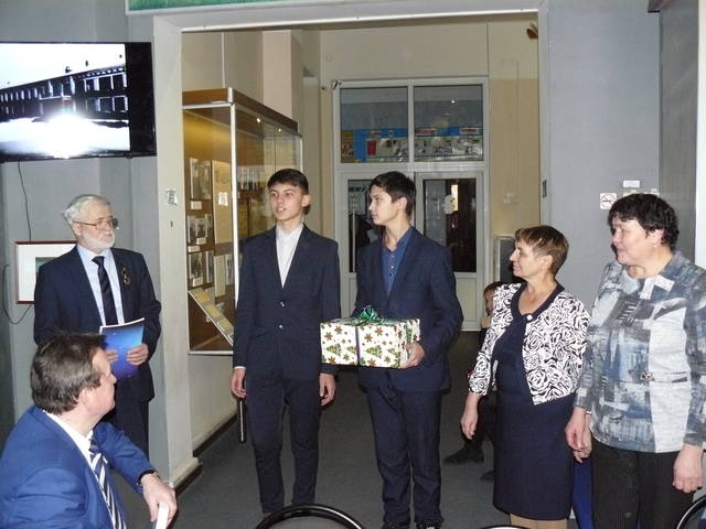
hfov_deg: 51.4
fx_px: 734
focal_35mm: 36
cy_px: 264
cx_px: 353
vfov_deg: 39.7
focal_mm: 6
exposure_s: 1/30
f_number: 2.8
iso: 400
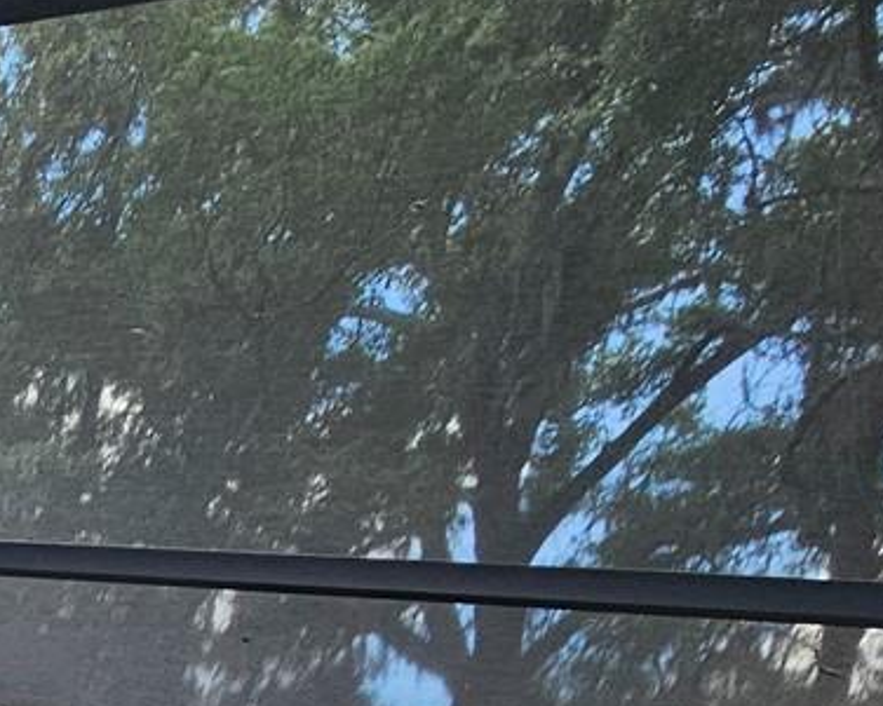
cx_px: -719
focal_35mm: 54
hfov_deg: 21.6
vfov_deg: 18.7
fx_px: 1412
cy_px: 1393
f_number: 2.2
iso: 50
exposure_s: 1/395
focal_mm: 2.2
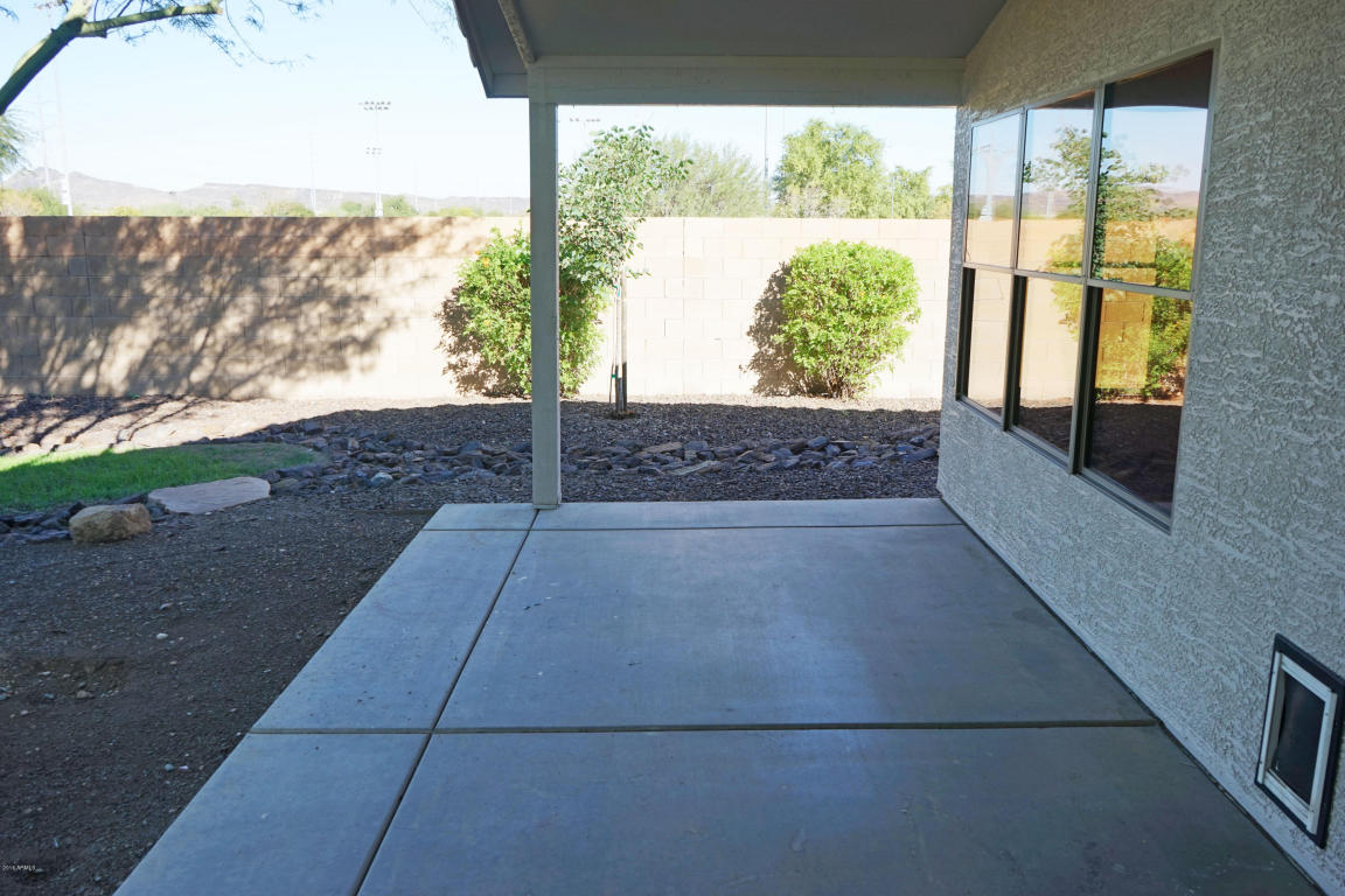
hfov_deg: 65.5
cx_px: 672
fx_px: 1046
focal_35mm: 28
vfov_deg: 46.4
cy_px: 448
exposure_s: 1/125
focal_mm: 28
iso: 100
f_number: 8
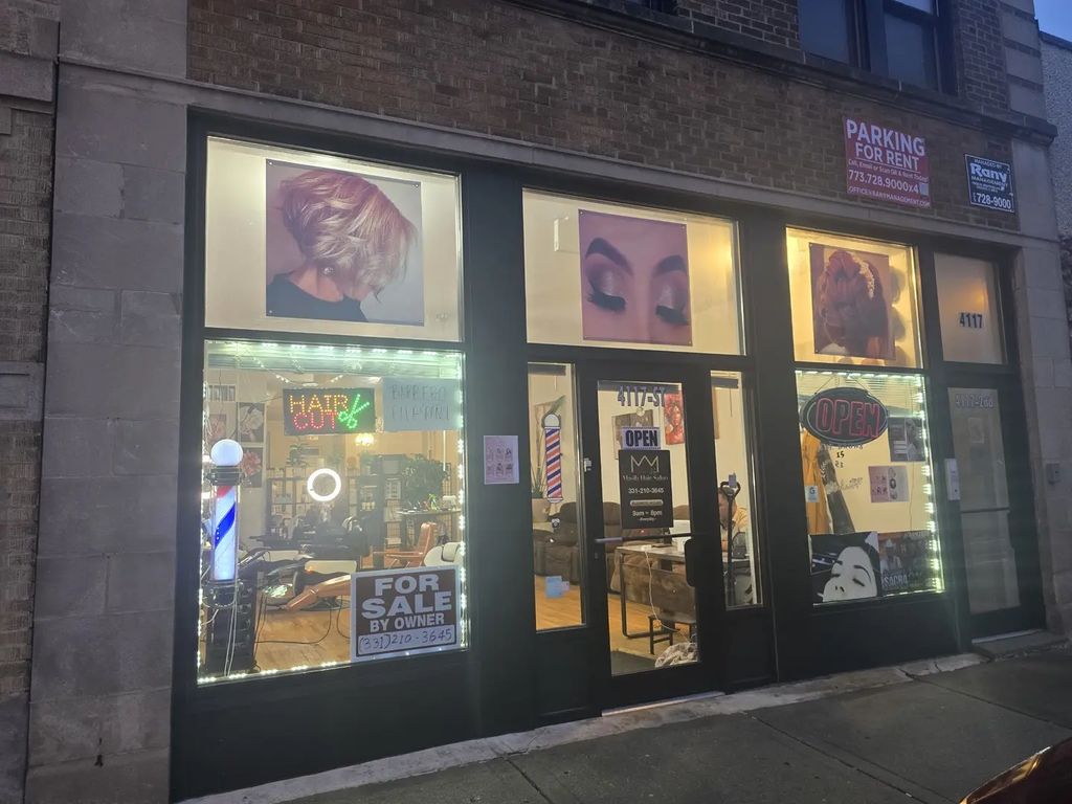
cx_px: 536
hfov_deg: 73.9
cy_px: 402
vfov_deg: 58.9
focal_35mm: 23
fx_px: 712
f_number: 1.7
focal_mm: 6.3
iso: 160
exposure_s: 1/120
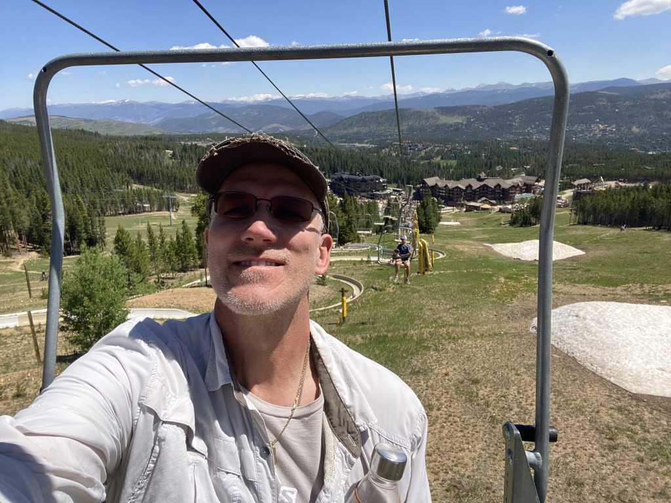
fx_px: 446
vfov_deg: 58.9
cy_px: 252
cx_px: 336
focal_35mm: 23
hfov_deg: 73.9
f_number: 2.2
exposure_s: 1/600
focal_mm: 2.71
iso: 25
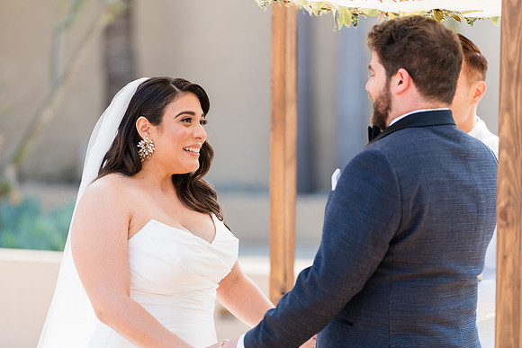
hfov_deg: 10.5
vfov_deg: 7.0
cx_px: 255
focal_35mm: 195
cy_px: 178
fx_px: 2833
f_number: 2.8
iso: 200
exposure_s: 1/1250
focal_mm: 191
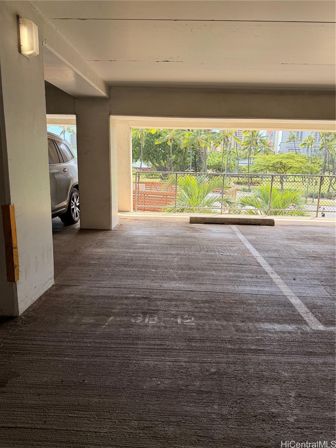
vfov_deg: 71.6
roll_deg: -2.4
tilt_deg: -12.5
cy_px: 224
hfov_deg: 56.8
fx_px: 311
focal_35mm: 24
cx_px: 168
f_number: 1.78
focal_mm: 6.76
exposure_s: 1/524
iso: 80
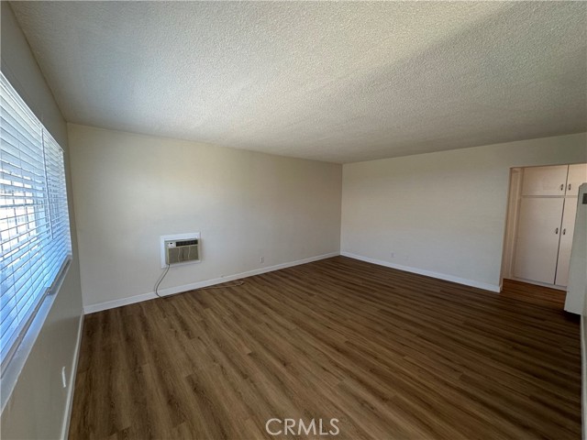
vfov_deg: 85.7
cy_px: 220
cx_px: 294
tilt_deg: -4.7
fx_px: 237
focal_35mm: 14
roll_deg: -1.3
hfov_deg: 102.1
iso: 100
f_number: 2.2
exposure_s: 1/120
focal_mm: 2.22
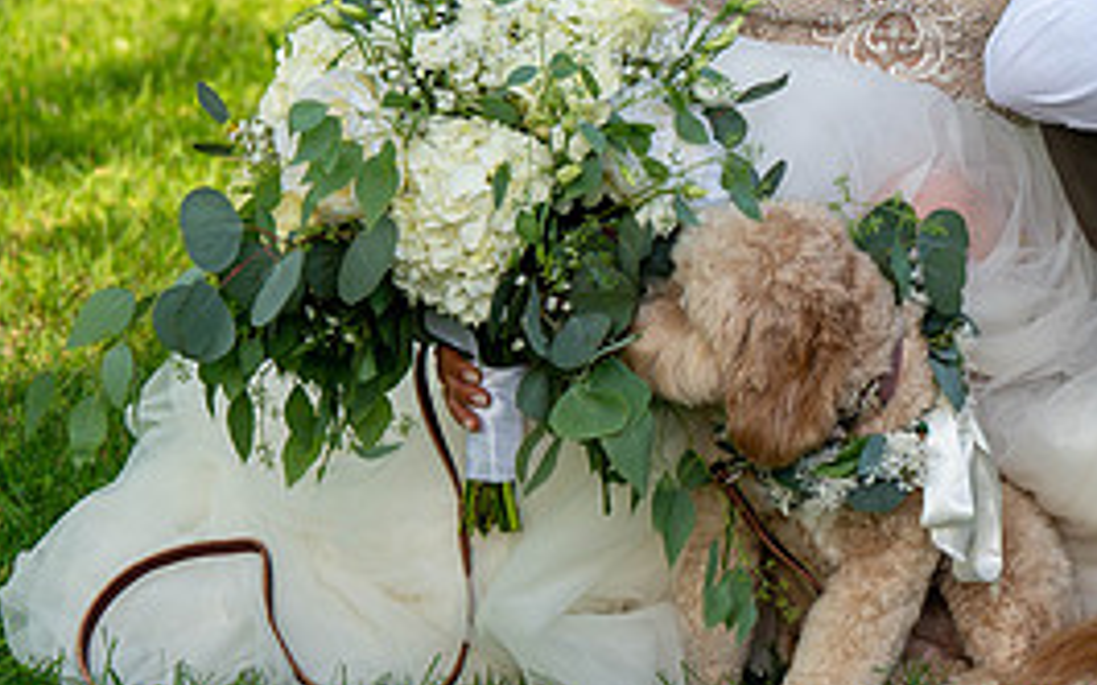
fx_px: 7023
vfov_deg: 5.6
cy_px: 103
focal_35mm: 235
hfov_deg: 8.9
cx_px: 1129
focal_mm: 100
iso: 200
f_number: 4.5
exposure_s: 1/250
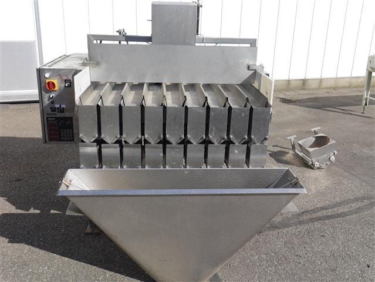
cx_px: 188
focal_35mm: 38
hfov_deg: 49.0
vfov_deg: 37.8
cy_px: 141
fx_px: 412
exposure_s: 1/400
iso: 160
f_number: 8
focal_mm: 19
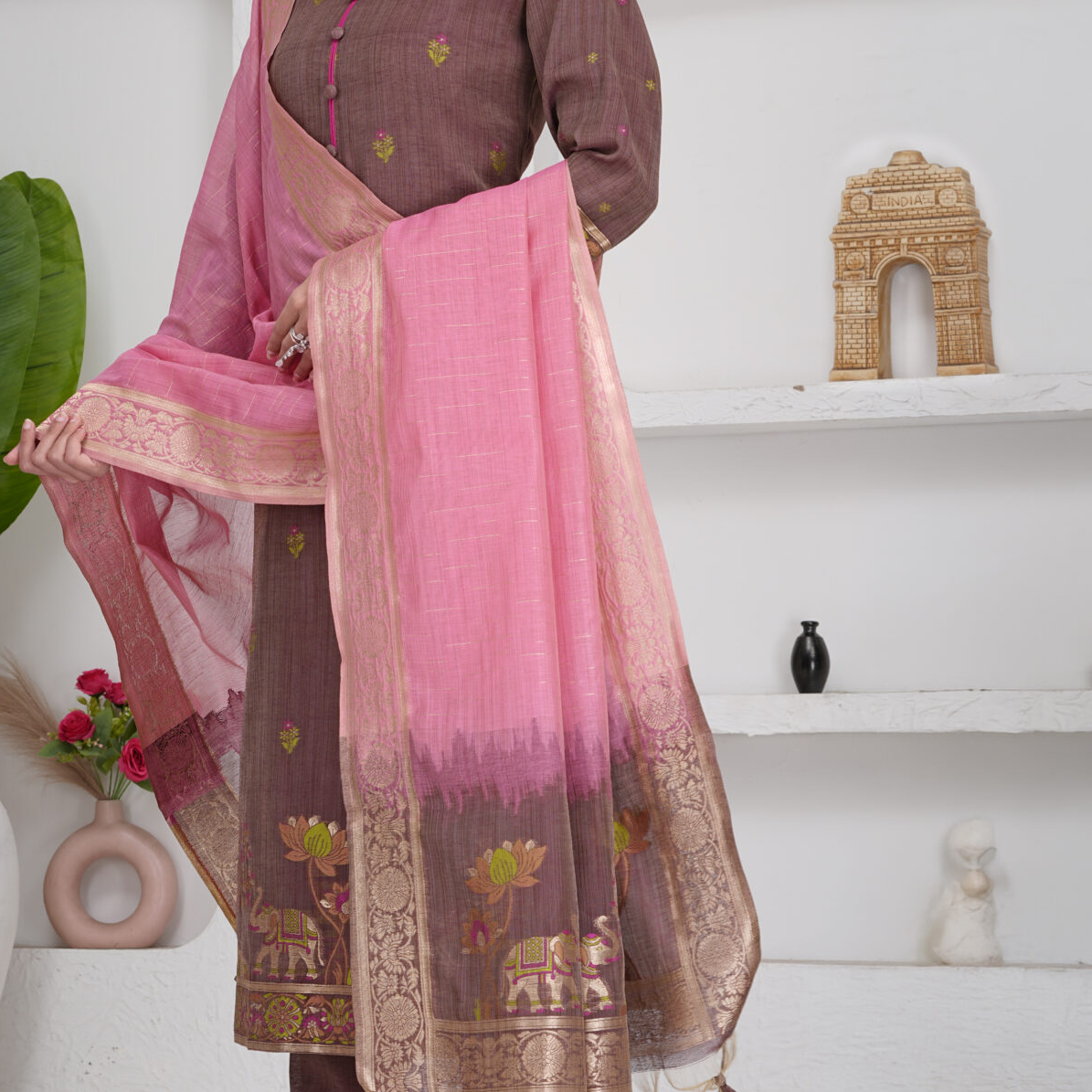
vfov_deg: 19.0
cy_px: 379
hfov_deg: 19.0
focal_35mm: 91
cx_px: 374
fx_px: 3248
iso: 80
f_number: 8
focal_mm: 50
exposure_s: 1/160
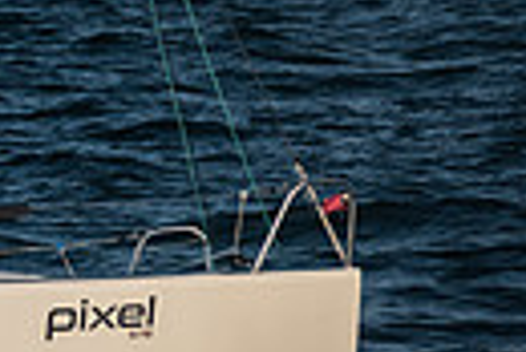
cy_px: -47
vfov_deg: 2.0
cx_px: -615
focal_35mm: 689
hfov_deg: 3.0
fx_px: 10078
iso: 400
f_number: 8
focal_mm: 155
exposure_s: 1/1000
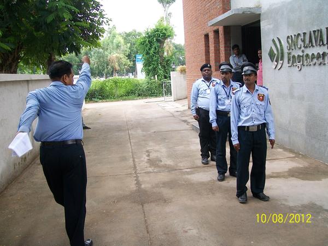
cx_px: 164
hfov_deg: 51.4
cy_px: 123
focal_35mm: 36
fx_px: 341
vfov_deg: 39.7
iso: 80
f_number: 2.7
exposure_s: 1/250
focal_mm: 6
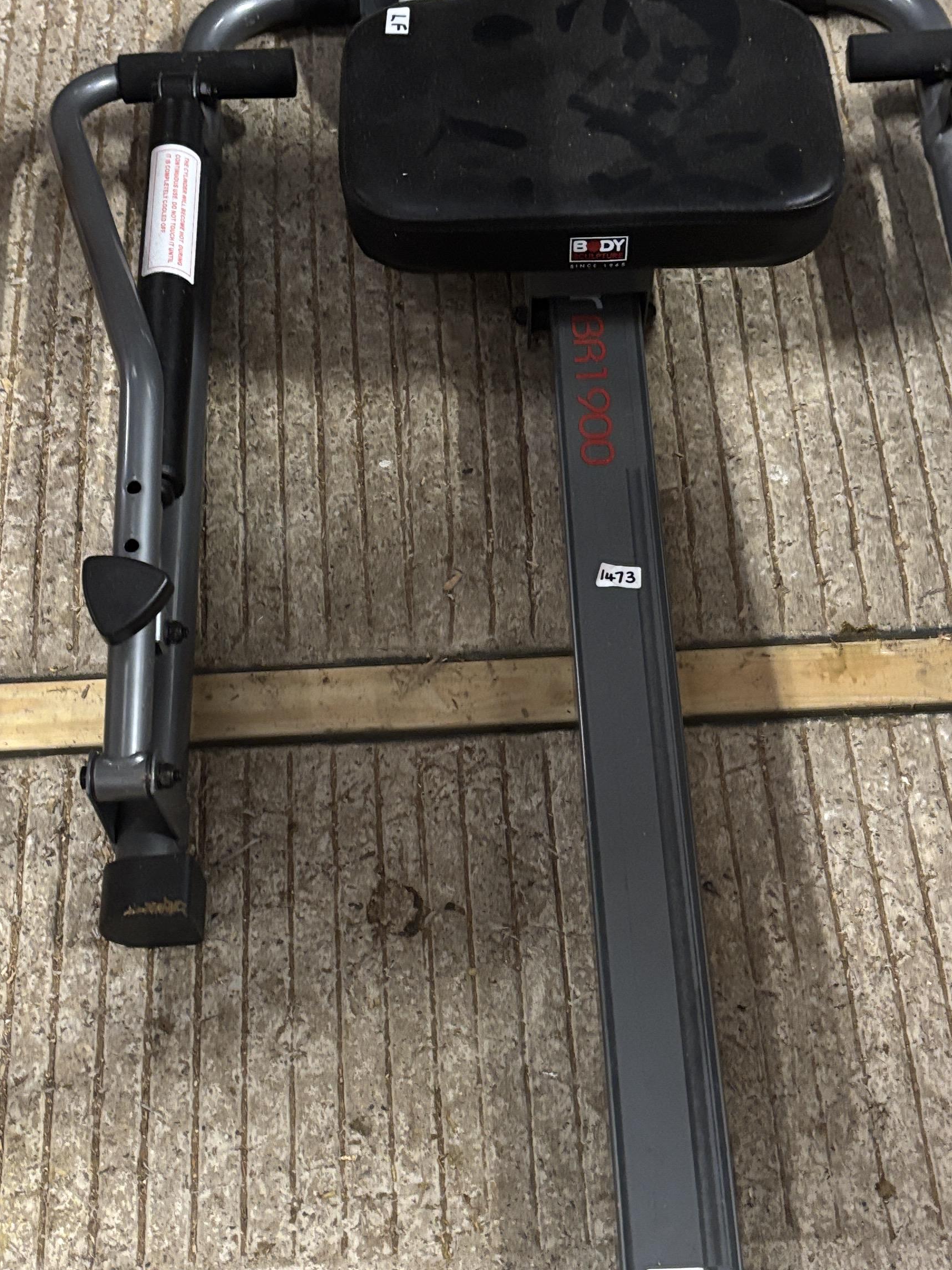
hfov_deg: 31.5
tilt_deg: -59.3
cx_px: 458
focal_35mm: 46
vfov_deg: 41.2
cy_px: 665
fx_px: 1687
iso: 500
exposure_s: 1/33
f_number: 1.6
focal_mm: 5.96
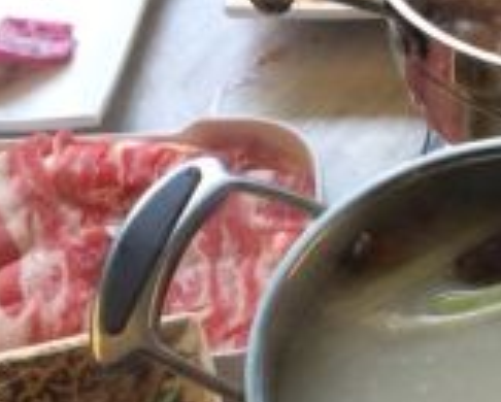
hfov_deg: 15.1
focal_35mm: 122
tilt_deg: -49.2
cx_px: 619
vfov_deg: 12.7
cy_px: 249
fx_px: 1811
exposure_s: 1/30
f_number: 2.2
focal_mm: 4.15
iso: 80
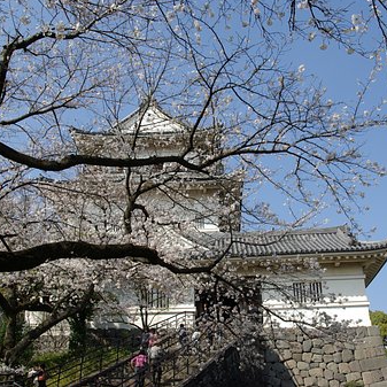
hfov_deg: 37.8
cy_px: 191
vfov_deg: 37.8
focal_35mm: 45
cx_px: 208
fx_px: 565
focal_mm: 23
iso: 100
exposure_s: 1/100
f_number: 11
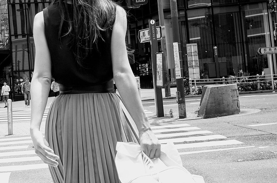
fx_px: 522
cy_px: 51
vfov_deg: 19.8
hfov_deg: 29.4
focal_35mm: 68
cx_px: 85
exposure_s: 1/400
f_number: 4
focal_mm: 18.3
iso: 100
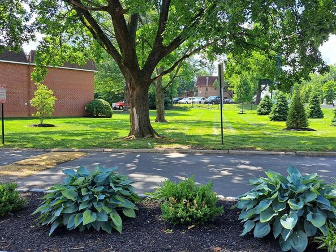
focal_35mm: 24
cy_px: 126
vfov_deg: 56.8
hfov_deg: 71.6
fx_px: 233
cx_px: 168
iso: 50
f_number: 1.8
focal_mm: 5.23
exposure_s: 1/431
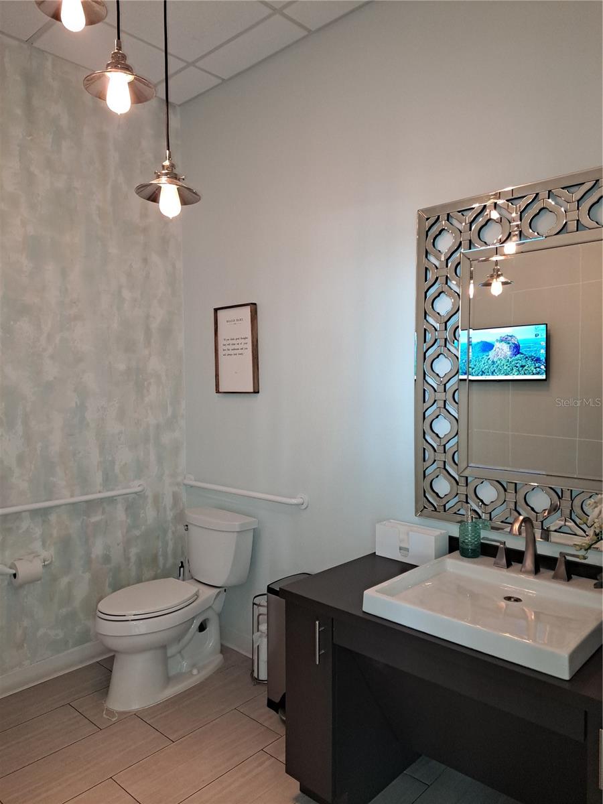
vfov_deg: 71.6
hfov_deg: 56.8
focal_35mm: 24
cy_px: 402
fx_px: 557
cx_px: 302
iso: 400
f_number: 1.8
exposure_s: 1/60
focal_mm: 5.23
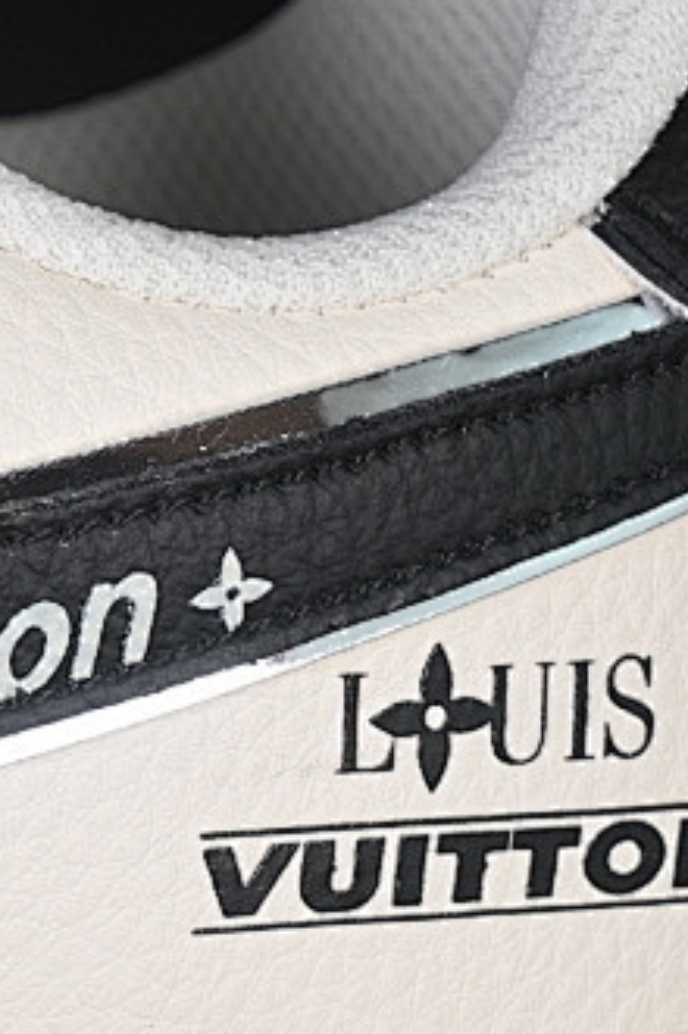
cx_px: -916
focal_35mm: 245
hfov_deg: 5.4
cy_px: 709
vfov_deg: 8.4
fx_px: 7038
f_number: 7.1
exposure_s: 1/80
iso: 160
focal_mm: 50
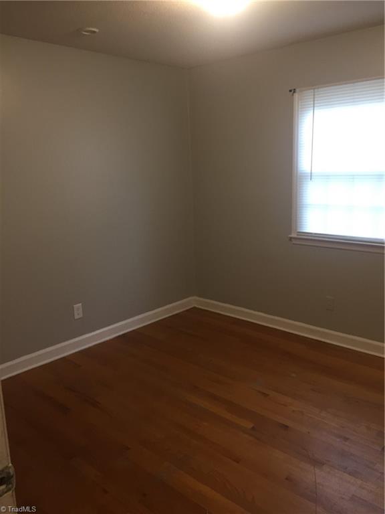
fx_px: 430
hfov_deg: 48.2
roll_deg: +2.9
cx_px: 192
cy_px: 257
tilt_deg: -10.8
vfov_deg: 61.7
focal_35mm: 29
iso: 100
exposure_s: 1/30
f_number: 2.2
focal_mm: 4.15
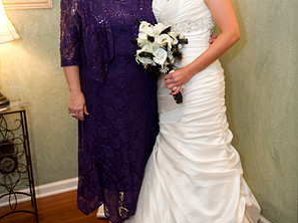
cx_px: 149
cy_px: 89
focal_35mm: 51
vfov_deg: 28.4
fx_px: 439
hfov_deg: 37.5
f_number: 2.8
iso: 800
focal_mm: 35
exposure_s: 1/100
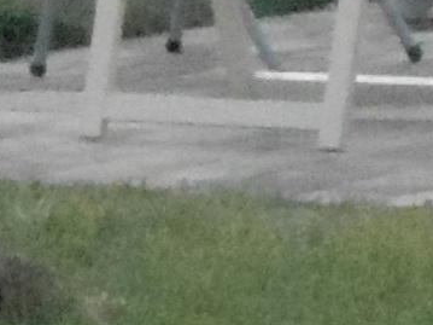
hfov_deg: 2.6
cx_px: 165
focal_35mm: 754
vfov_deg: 2.0
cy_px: -530
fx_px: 9428
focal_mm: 21.2
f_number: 17.3
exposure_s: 1/2000
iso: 3200
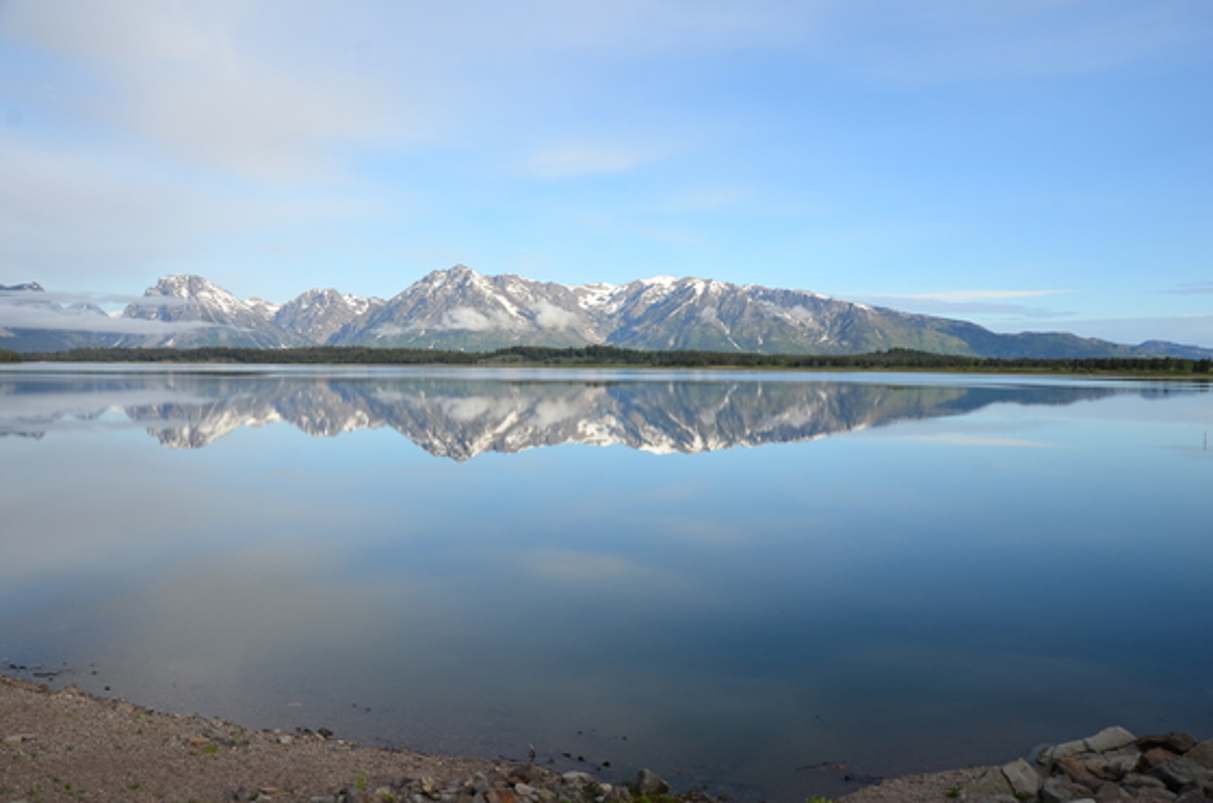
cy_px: 402
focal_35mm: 32
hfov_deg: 59.6
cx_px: 606
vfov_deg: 41.5
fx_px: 1059
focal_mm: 21
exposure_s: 1/320
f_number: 9
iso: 200
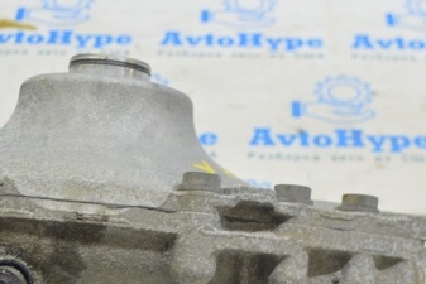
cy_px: 258
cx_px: 193
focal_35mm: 91
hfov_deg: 22.4
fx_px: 1077
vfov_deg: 14.9
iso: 400
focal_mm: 32
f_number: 5.6
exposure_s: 1/20
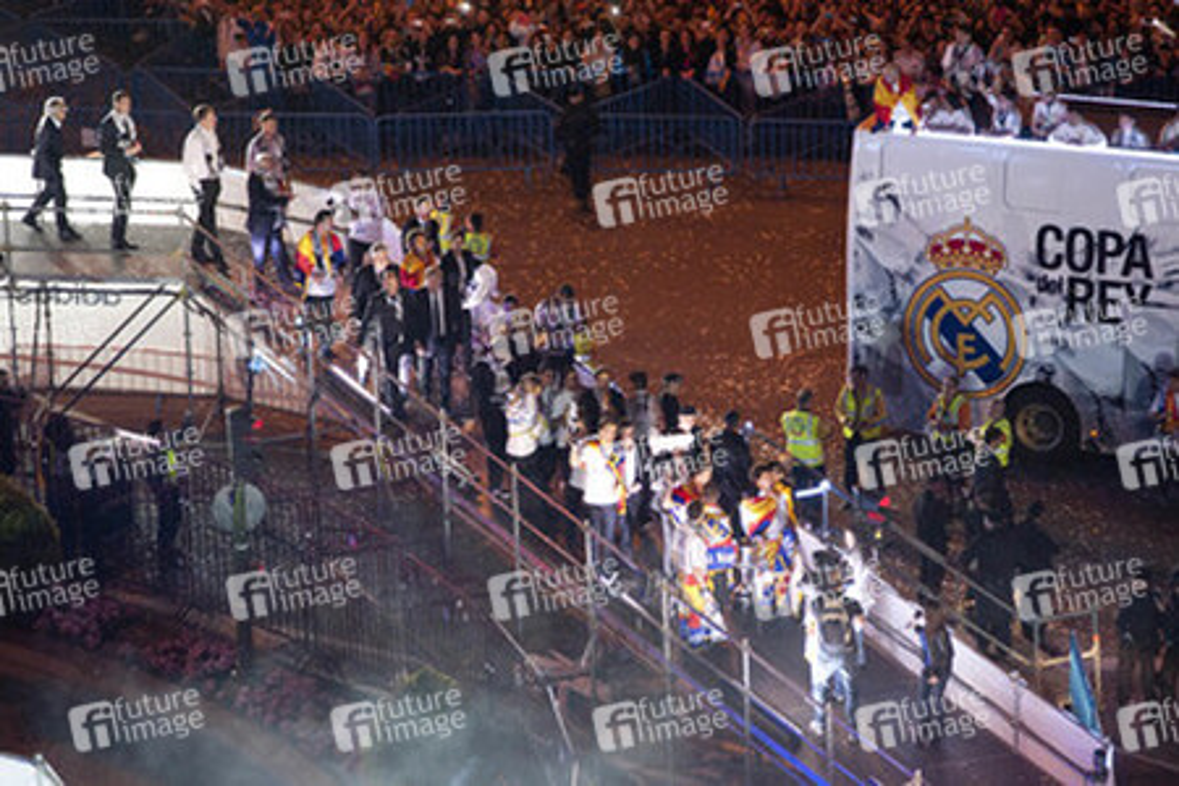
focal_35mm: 200
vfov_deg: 6.9
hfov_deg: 10.3
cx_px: 590
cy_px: 393
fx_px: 6549
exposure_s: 1/400
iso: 3200
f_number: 3.2
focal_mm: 200
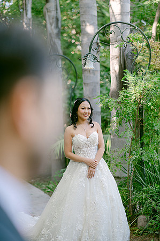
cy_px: 120
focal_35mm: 85
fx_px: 568
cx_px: 80
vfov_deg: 23.9
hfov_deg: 16.0
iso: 100
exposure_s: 1/125
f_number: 2
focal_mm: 85
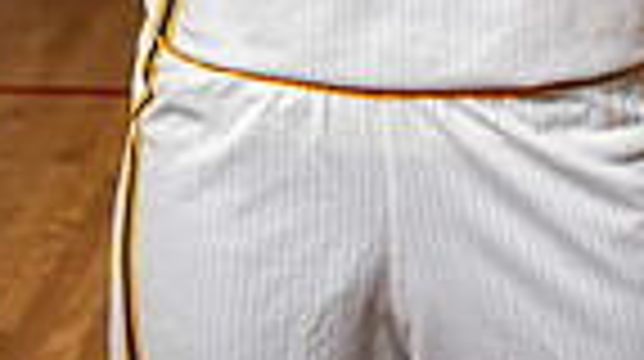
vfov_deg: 7.4
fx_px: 2592
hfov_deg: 14.1
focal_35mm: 152
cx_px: 401
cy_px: -508
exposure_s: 1/250
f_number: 5.6
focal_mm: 46
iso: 125
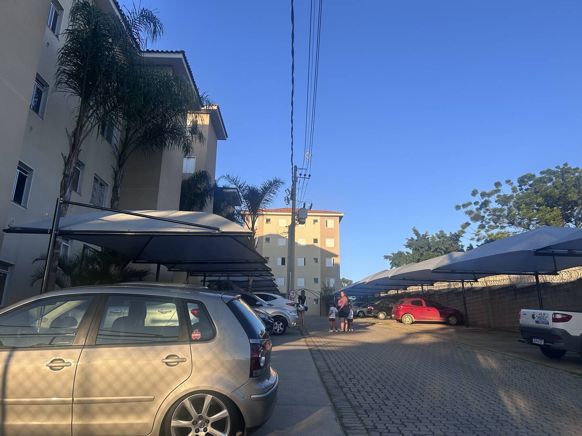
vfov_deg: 53.1
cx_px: 291
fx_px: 437
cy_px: 218
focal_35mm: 26
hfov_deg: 67.3
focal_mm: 5.7
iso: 50
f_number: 1.5
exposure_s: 1/1431
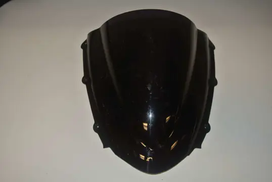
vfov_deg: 41.2
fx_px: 242
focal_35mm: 32
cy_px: 91
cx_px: 136
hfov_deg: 58.7
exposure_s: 1/60
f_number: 3.8
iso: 200
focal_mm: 12.2
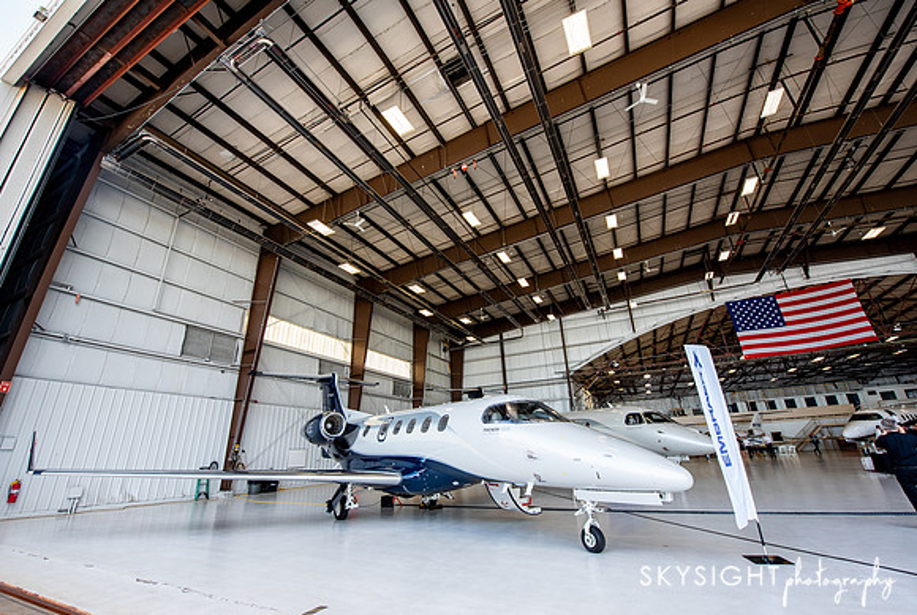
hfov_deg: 102.7
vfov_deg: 80.0
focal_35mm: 14
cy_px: 308
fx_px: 367
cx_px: 454
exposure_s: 1/250
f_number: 6.3
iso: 640
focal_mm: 14
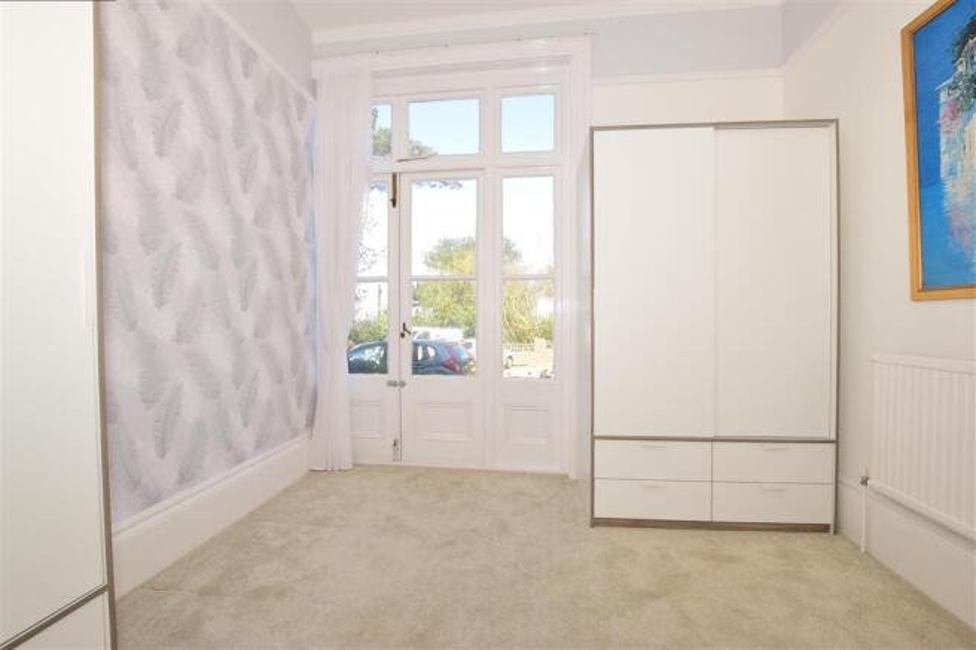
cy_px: 325
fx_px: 407
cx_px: 488
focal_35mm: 15
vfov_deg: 77.3
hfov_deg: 100.4
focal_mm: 10
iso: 640
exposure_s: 1/200
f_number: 13
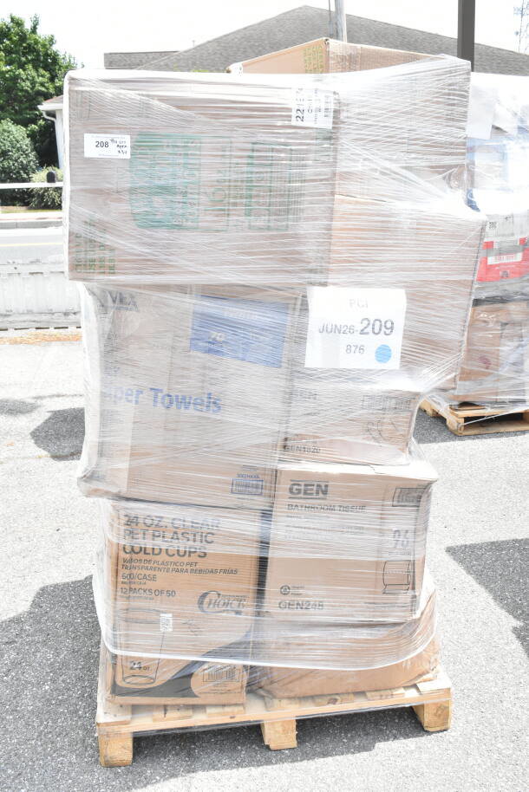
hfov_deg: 35.5
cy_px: 396
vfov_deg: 51.3
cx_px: 264
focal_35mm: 38
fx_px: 826
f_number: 13
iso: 1600
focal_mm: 25
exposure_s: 1/640
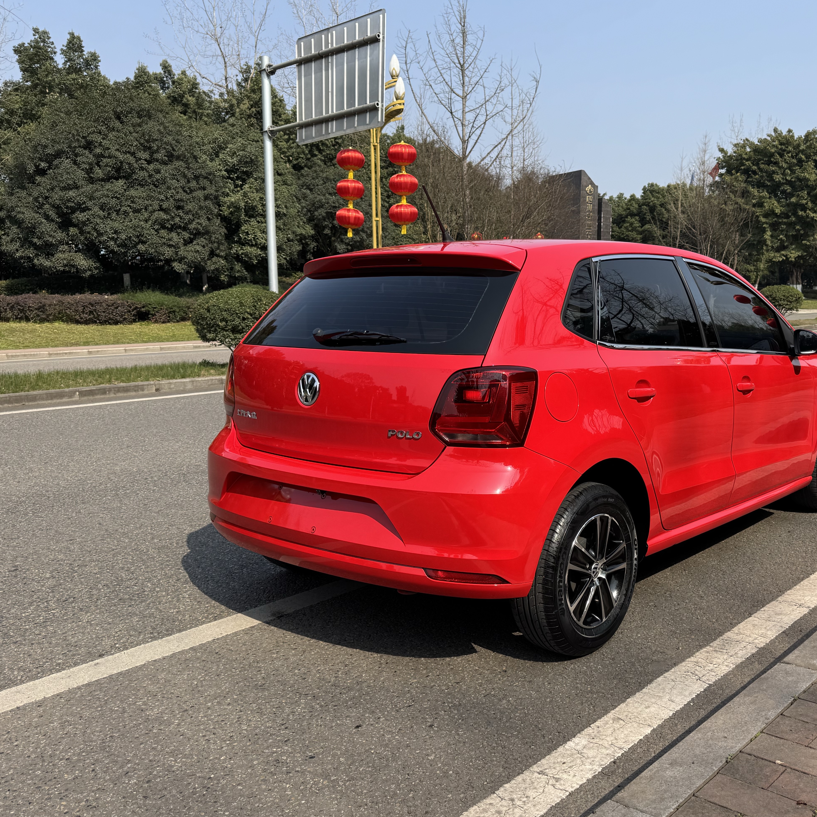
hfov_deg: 51.9
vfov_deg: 52.5
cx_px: 515
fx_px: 828
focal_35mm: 31
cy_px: 433
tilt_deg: -8.3
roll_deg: -0.7
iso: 80
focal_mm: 6.76
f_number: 1.78
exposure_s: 1/2506
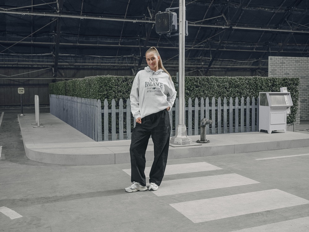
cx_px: 154
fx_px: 357
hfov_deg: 46.8
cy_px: 116
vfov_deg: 36.0
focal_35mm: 40
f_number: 5
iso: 640
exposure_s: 1/320
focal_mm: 50
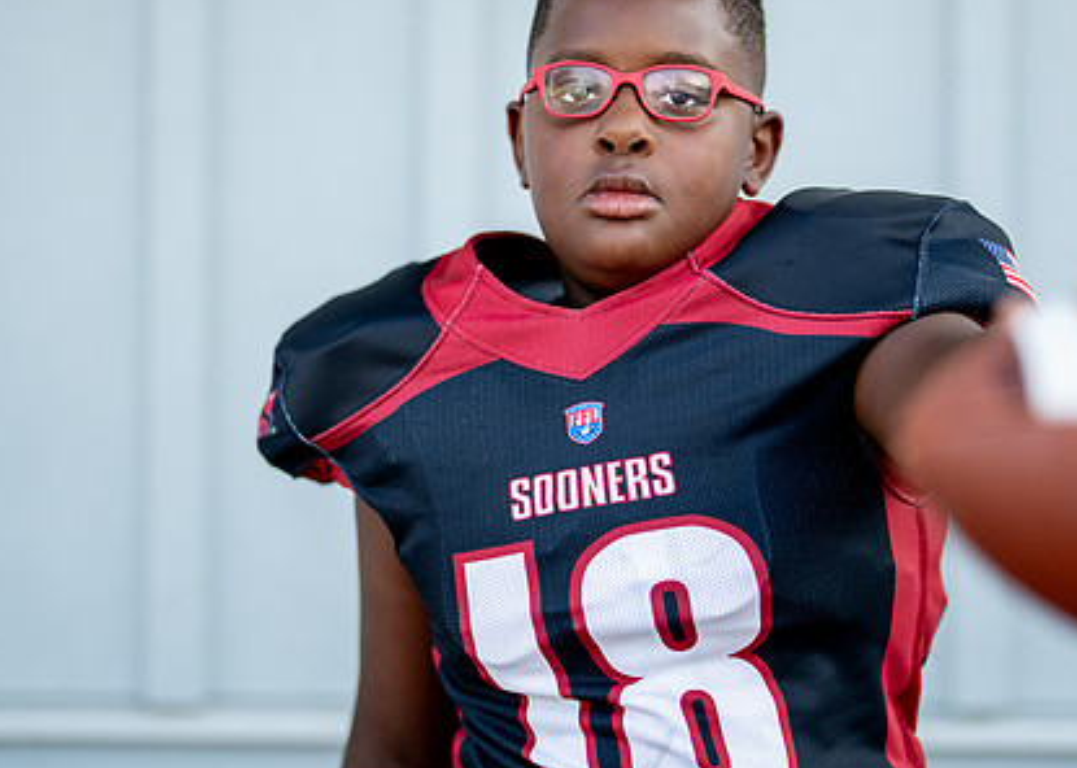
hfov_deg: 25.1
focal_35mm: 79
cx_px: 640
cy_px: 317
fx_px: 2415
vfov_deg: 18.1
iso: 160
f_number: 1.2
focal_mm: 50
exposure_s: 1/1250
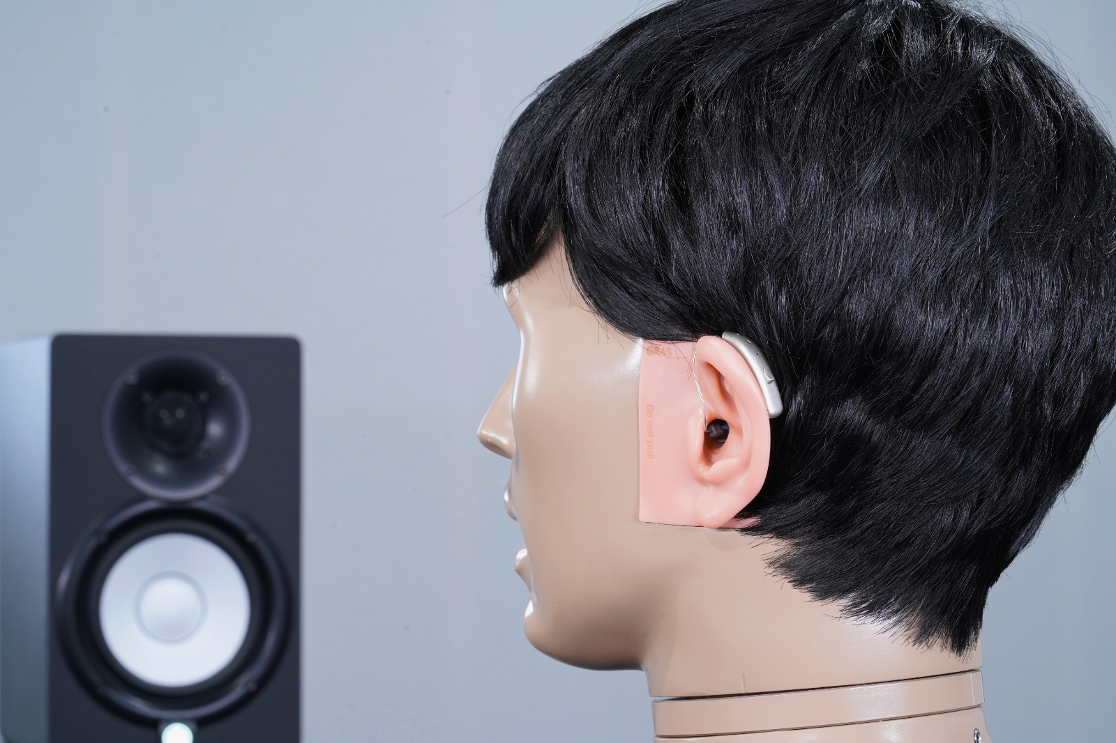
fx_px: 2789
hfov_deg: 22.6
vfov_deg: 15.2
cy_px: 372
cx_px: 558
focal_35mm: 90
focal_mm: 90
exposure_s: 1/3.33
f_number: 14
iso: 1000
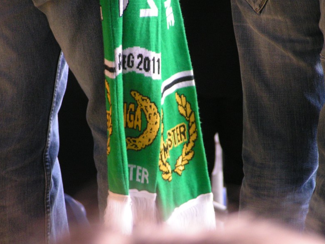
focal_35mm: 222
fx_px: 2085
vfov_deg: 6.7
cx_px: 166
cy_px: 125
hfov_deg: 8.9
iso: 200
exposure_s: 1/100
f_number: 3.5
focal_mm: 33
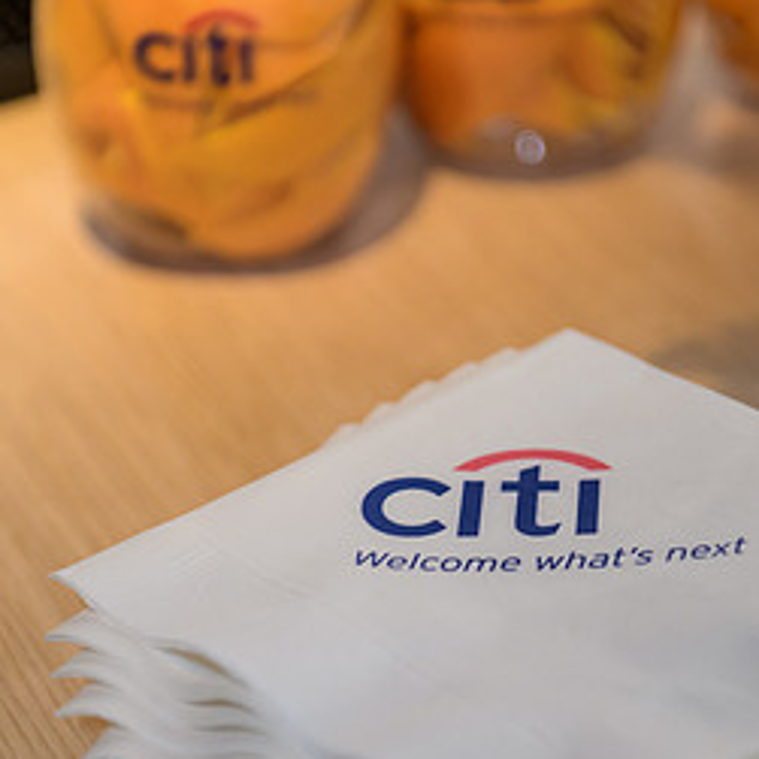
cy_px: 534
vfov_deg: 14.3
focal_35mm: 122
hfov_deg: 14.3
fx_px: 3026
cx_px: 538
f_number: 3.2
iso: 800
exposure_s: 1/125
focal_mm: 62
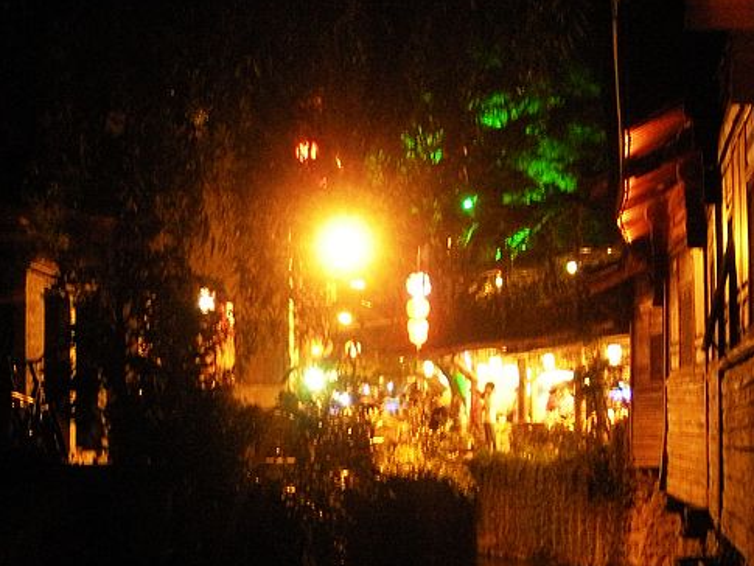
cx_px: 409
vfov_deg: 19.4
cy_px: 333
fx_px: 1656
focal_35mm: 76
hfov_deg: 25.6
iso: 400
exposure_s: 1/6.9
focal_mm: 6.3
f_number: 3.5
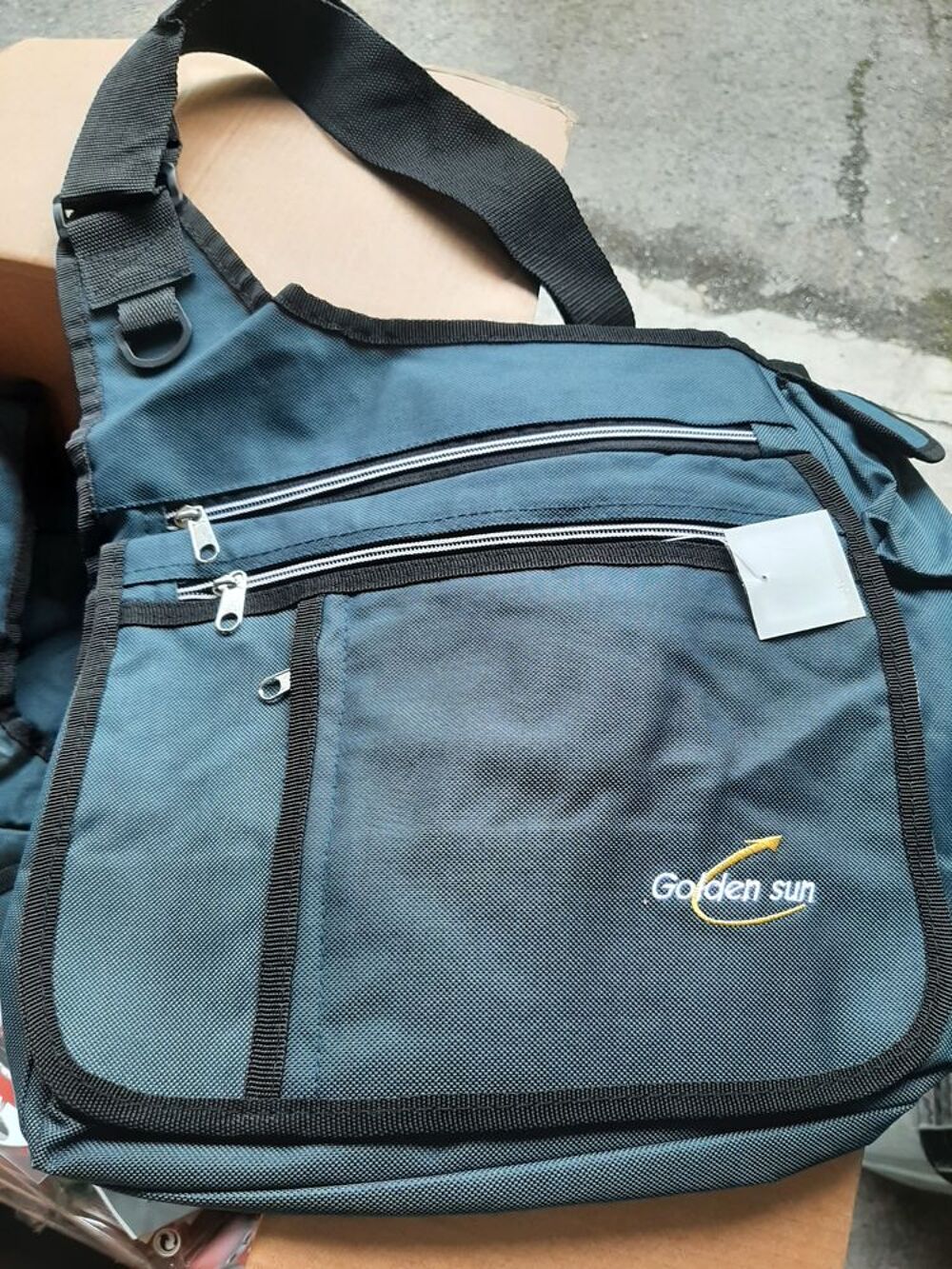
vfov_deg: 67.3
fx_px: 953
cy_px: 634
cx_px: 476
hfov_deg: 53.1
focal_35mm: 26
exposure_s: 1/134
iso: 40
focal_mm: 3.93
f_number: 1.7
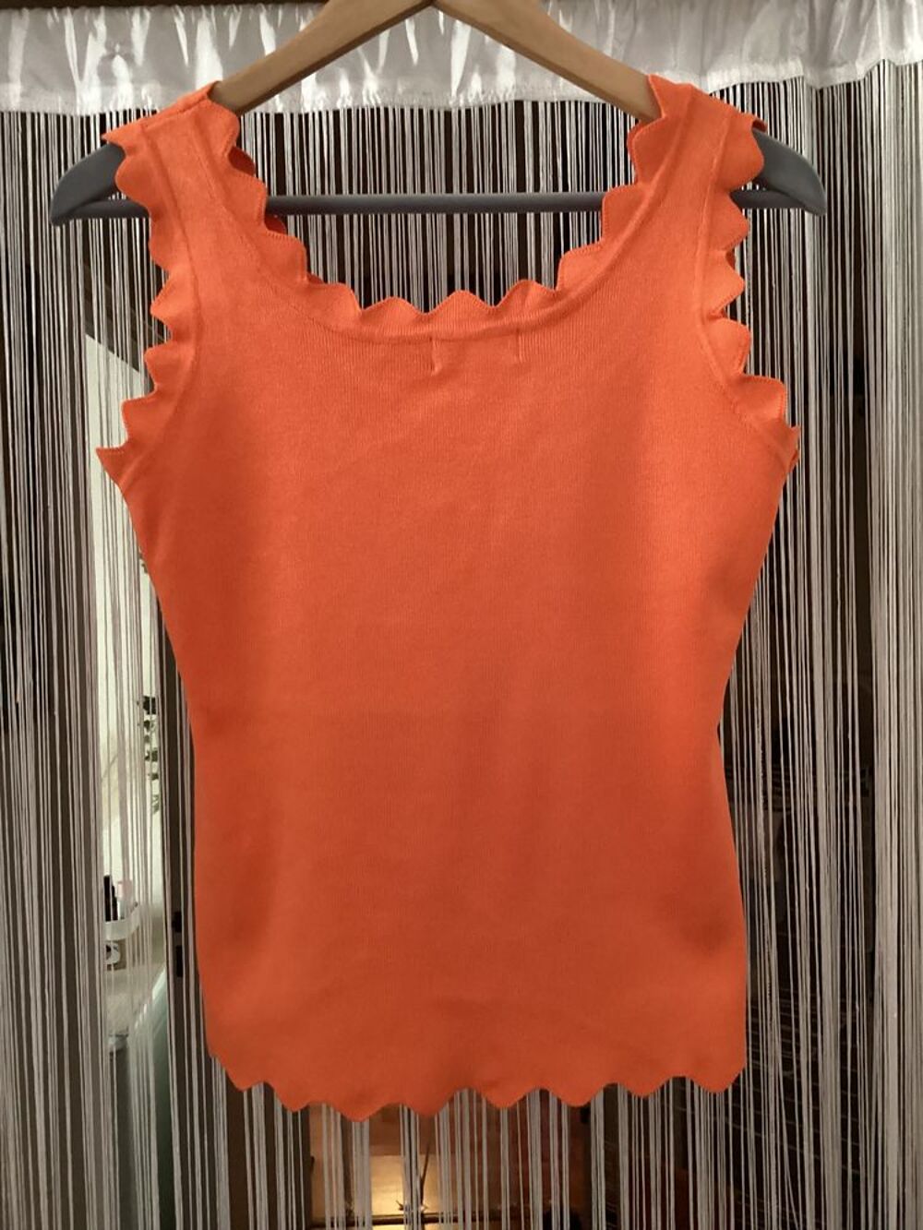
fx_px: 1102
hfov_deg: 45.4
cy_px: 615
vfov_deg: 58.3
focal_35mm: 31
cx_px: 462
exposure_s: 1/24
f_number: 2.4
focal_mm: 3.3
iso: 640
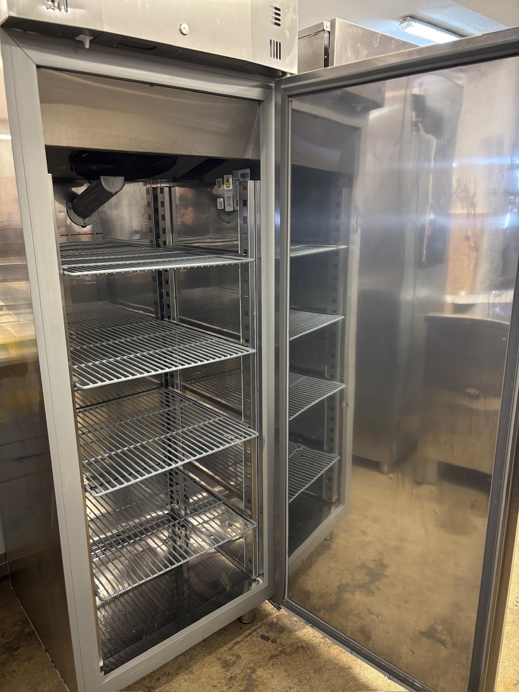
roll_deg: +0.8
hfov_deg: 53.1
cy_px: 346
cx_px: 260
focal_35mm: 26
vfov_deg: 67.3
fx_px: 520
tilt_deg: -14.9
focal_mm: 5.96
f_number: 1.6
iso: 400
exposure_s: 1/33
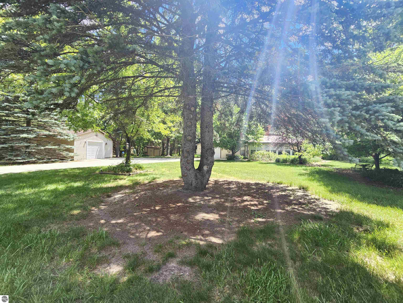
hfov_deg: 106.2
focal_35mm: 13
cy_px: 152
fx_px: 151
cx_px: 202
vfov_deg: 89.9
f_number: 2.2
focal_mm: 2.2
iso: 50
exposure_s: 1/260
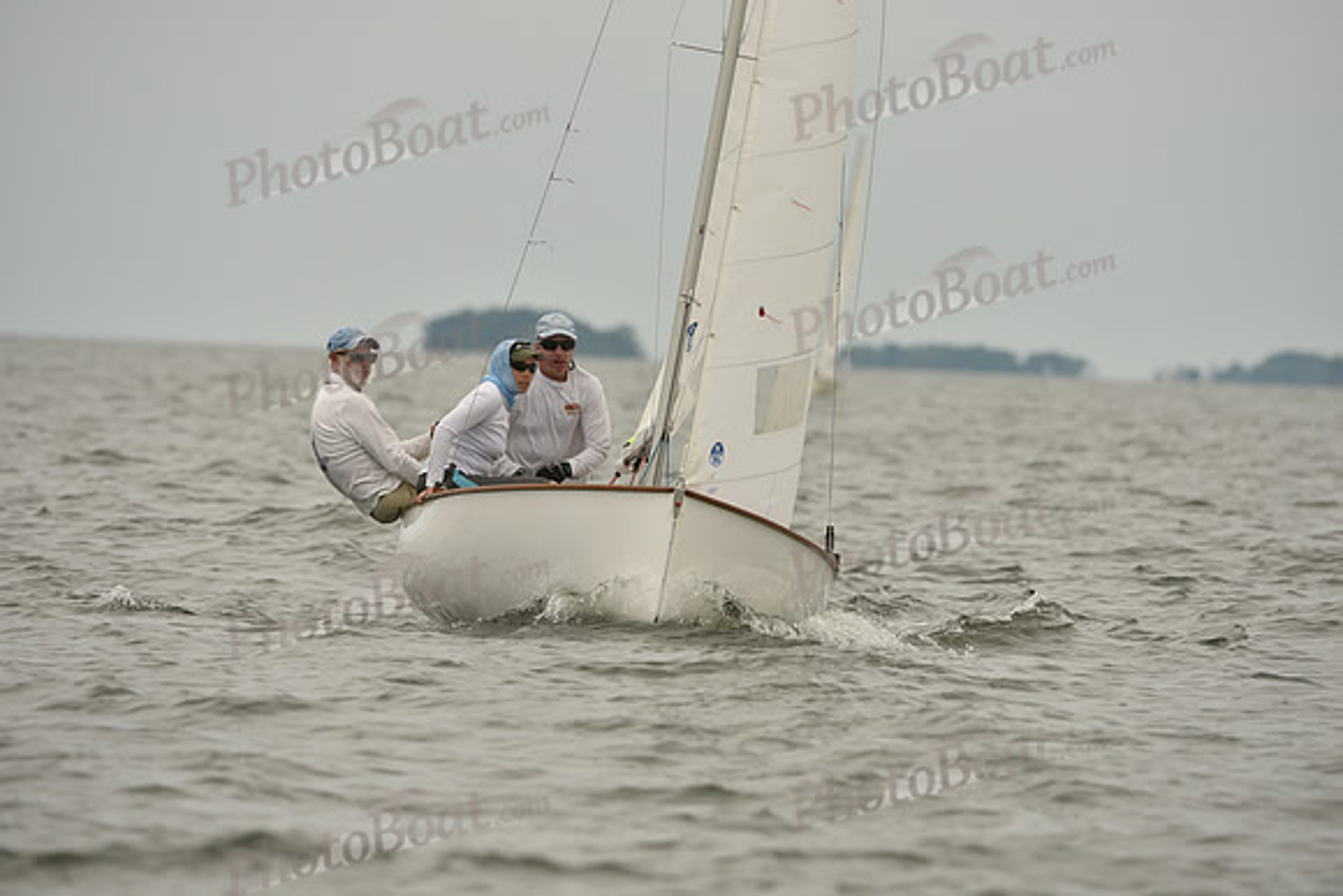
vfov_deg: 3.4
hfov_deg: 5.2
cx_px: 672
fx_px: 14925
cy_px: 448
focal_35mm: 400
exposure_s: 1/1250
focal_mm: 400
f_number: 7.1
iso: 320
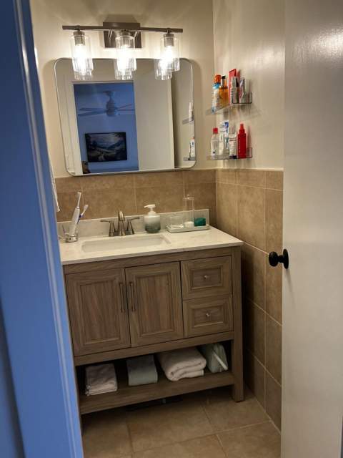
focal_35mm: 26
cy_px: 229
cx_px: 172
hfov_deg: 53.1
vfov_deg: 67.3
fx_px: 344
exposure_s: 1/120
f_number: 1.5
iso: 80
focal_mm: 5.7
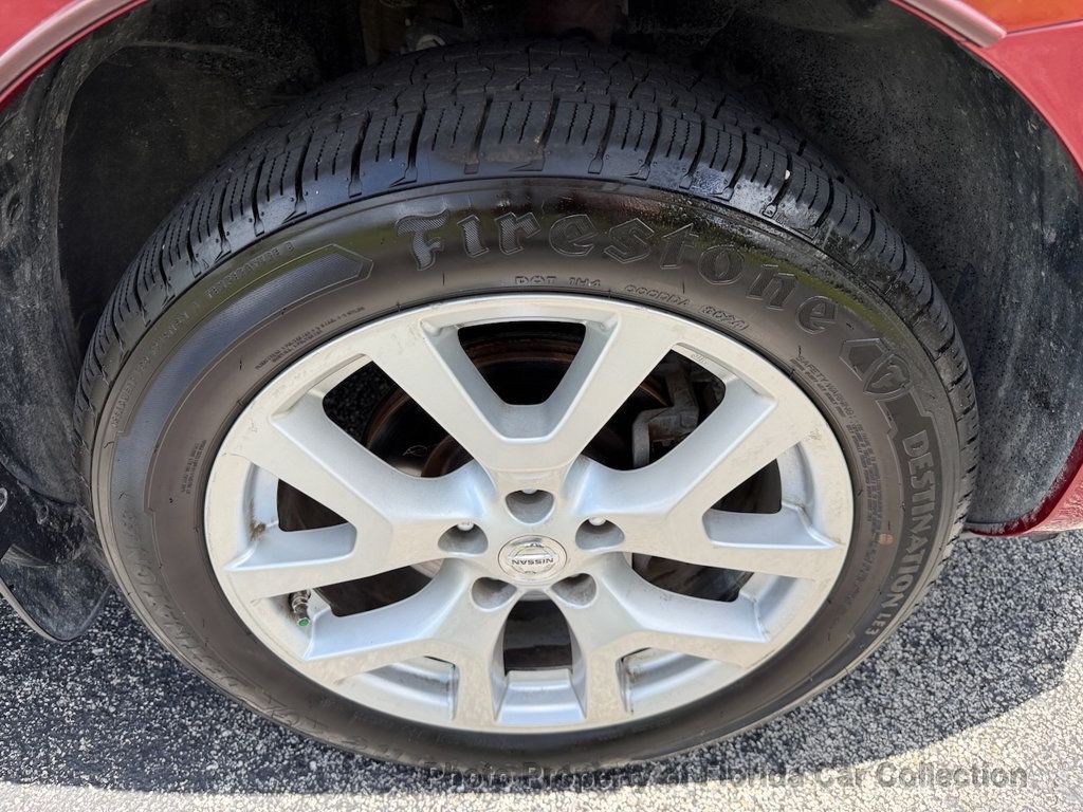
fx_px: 751
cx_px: 542
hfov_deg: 71.6
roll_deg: -0.4
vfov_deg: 56.8
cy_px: 406
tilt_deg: -39.5
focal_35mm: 24
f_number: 1.78
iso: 80
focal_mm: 6.76
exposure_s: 1/1075
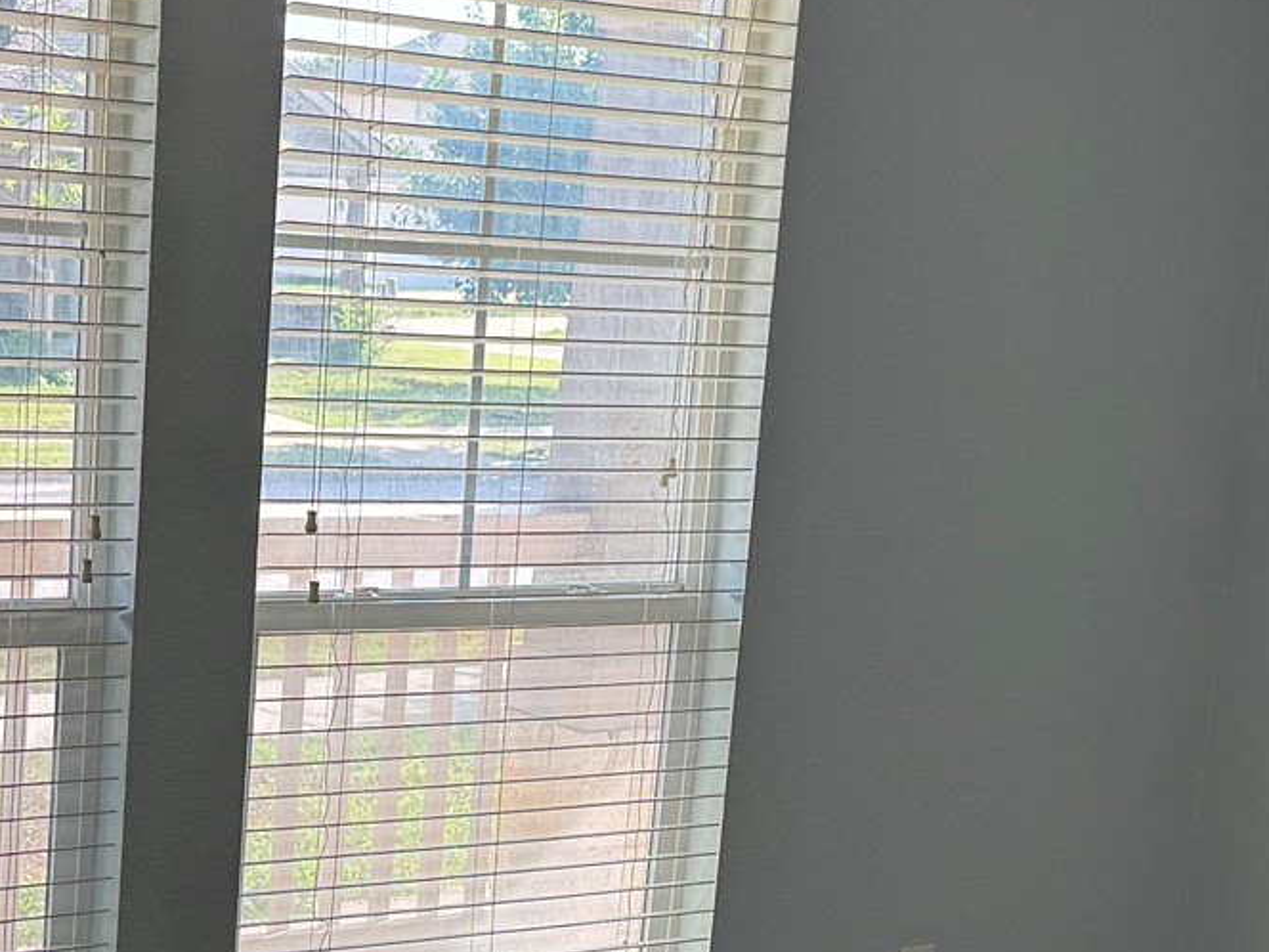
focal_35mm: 74
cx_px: 394
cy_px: 721
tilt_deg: -10.9
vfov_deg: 19.7
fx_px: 2713
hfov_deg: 26.1
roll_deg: -4.1
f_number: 1.78
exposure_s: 1/179
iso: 64
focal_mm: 6.76
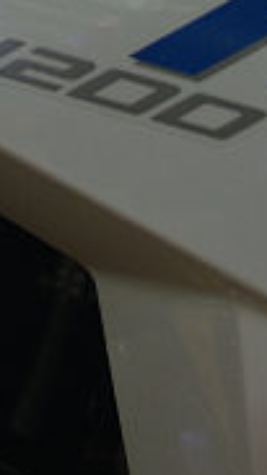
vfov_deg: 6.1
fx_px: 4328
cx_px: 99
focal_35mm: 344
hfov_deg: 3.5
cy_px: -402
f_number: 2.8
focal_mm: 50
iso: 200
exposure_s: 1/100
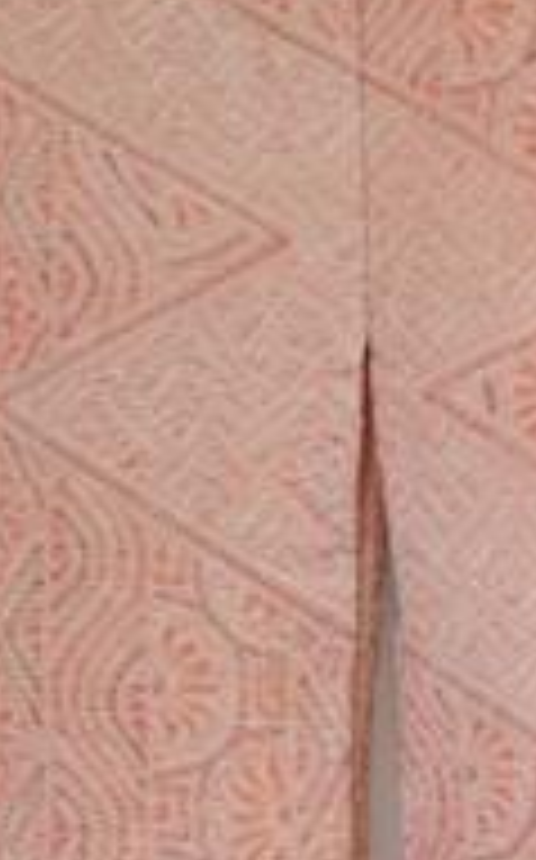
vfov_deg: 4.5
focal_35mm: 463
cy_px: 916
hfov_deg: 2.8
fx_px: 10846
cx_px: 1297
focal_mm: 80
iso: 400
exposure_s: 1/80
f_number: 4
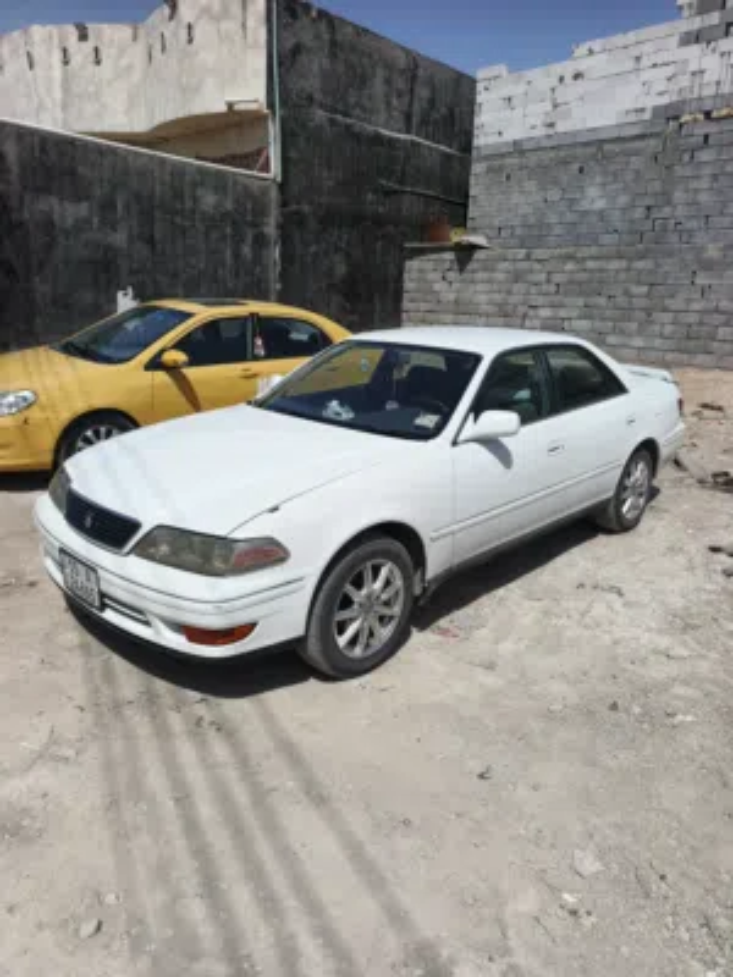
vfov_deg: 73.9
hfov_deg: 58.9
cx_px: 366
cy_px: 488
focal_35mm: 23
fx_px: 649
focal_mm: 5.25
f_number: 1.7
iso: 52
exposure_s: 1/1105
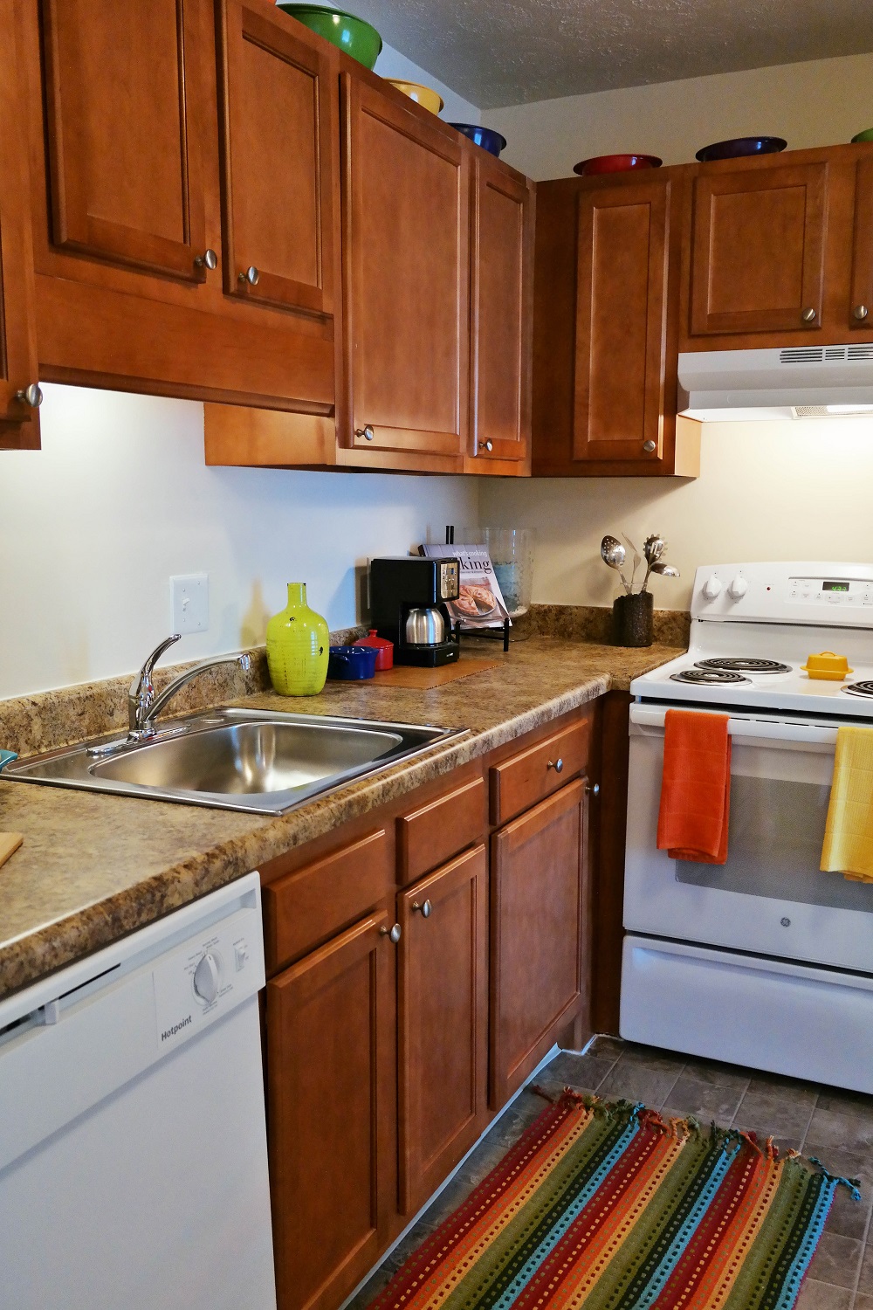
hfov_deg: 43.6
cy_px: 655
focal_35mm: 30
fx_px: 1091
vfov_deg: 61.9
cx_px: 436
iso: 800
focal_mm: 20
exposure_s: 1/40
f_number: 3.5
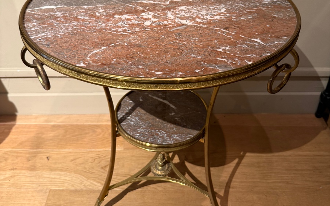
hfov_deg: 56.7
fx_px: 306
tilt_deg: -35.2
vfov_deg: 37.0
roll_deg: -0.4
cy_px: 72
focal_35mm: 34
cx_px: 165
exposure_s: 1/50
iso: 250
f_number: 1.78
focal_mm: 6.76
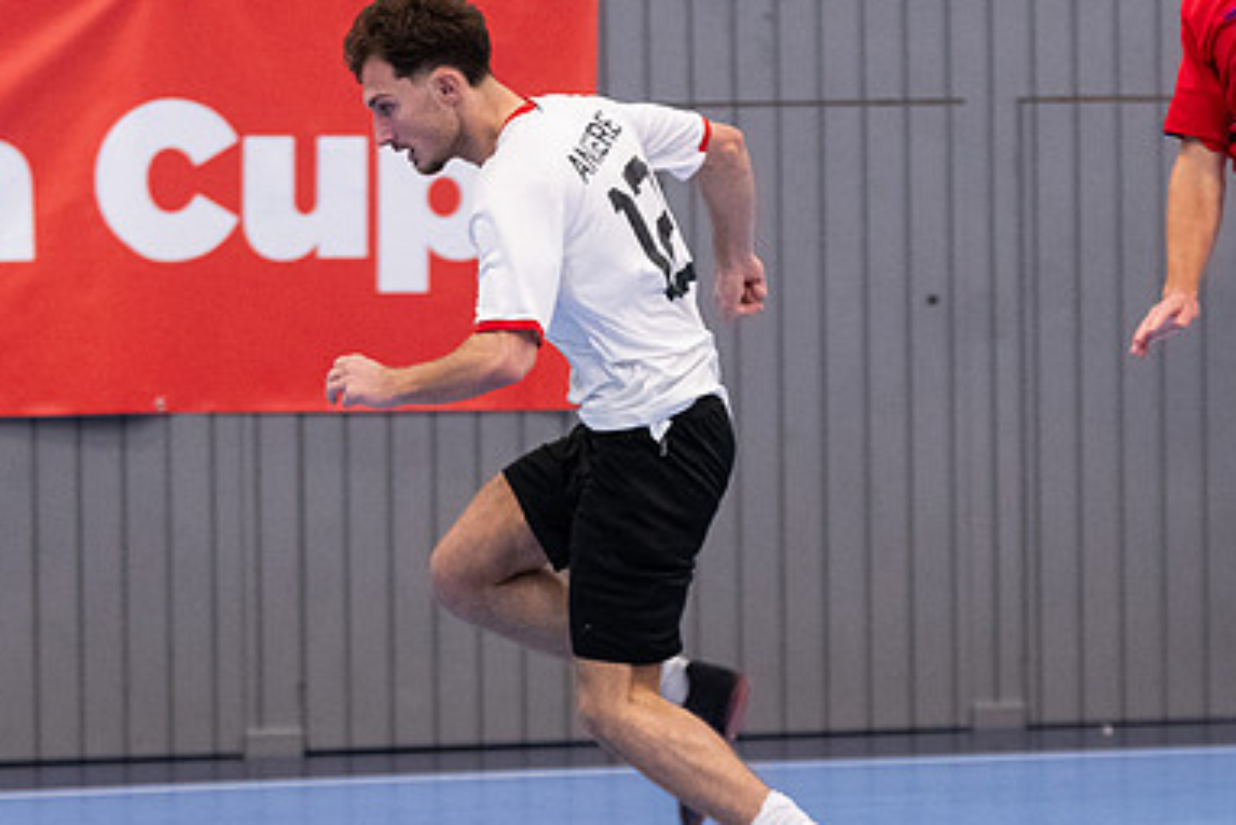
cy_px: 448
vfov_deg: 4.4
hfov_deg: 6.6
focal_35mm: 312
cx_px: 579
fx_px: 10715
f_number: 3.2
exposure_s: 1/640
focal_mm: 130
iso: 4000
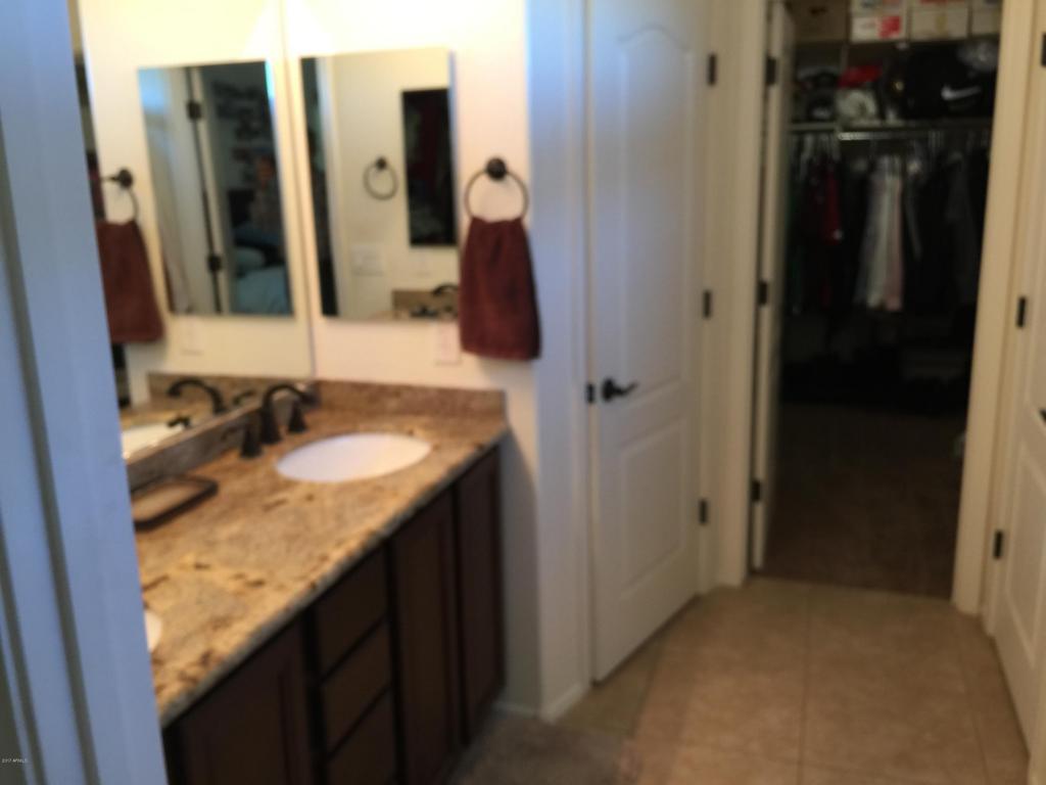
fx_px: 876
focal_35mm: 29
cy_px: 392
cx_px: 523
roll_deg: +0.4
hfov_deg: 61.7
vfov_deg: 48.2
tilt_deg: -13.0
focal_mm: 4.15
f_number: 2.2
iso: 32
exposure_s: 1/15
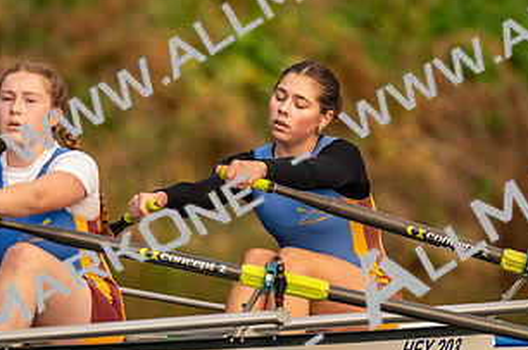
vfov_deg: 1.2
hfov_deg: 1.8
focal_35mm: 1139
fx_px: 16679
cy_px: 167
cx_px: 212
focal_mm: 600
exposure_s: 1/2500
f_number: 4
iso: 3200
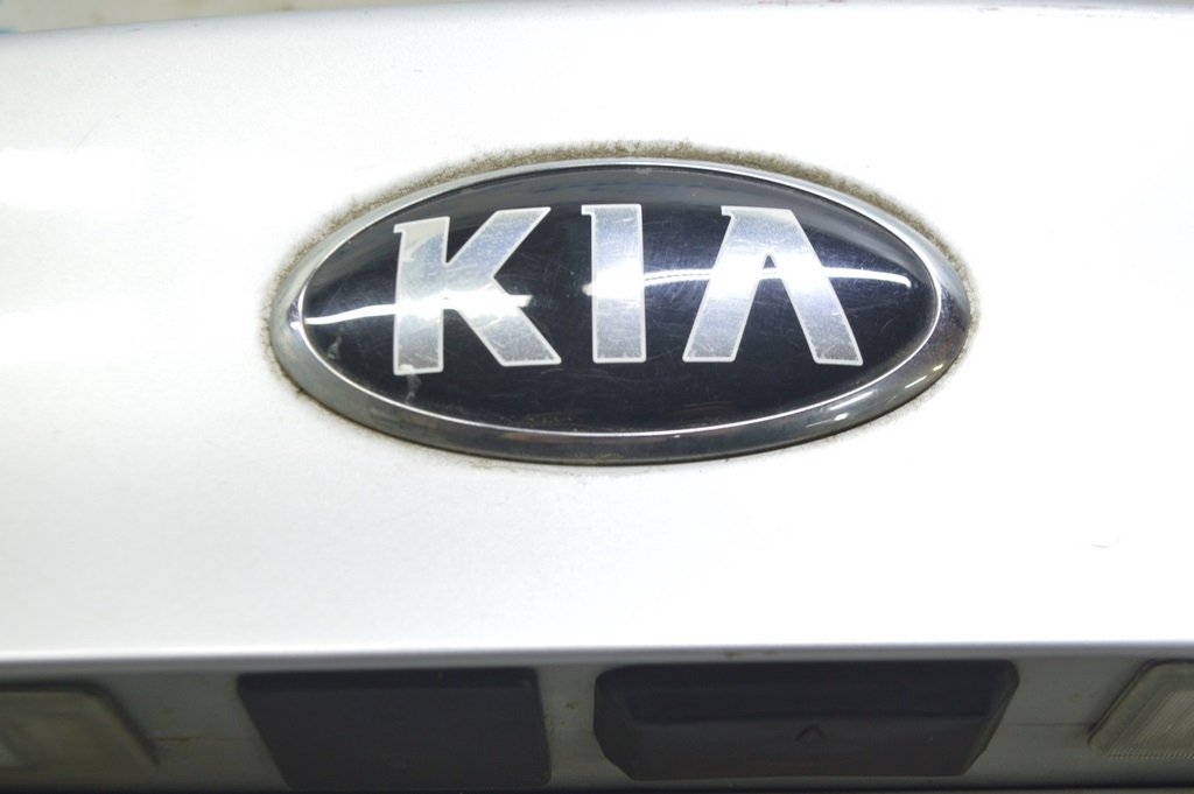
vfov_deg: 29.8
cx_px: 597
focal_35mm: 45
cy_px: 397
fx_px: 1491
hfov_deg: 43.6
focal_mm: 30
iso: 400
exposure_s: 1/20
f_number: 5.6
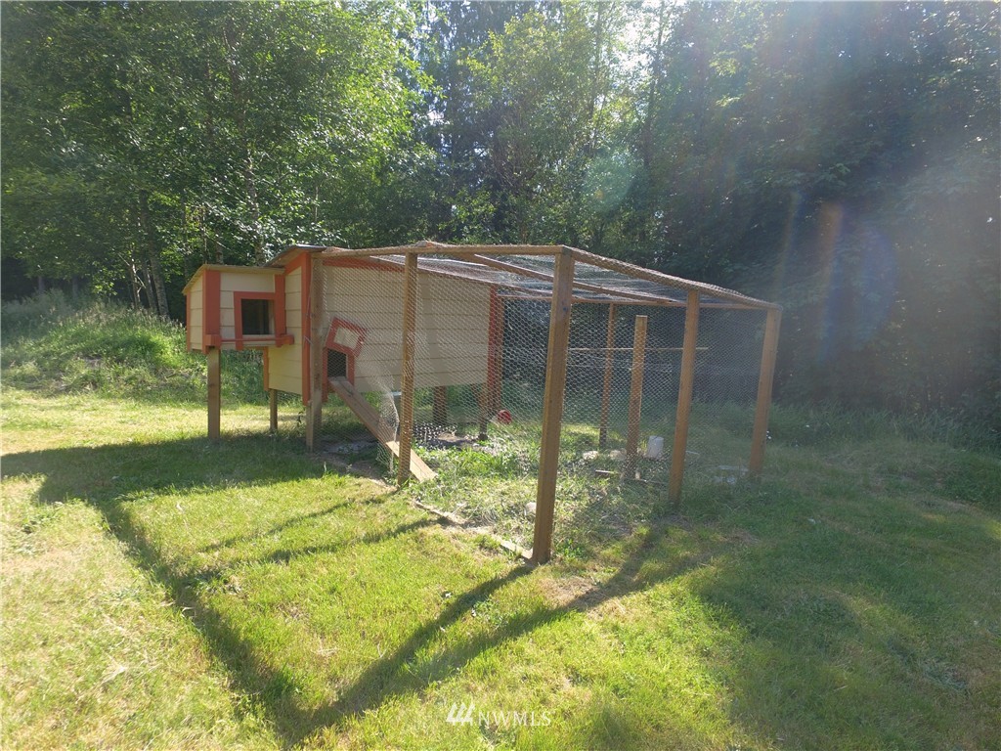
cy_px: 376
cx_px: 500
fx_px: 578
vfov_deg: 66.0
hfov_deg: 81.7
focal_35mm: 20
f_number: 2.8
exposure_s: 1/216
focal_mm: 3.61
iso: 100
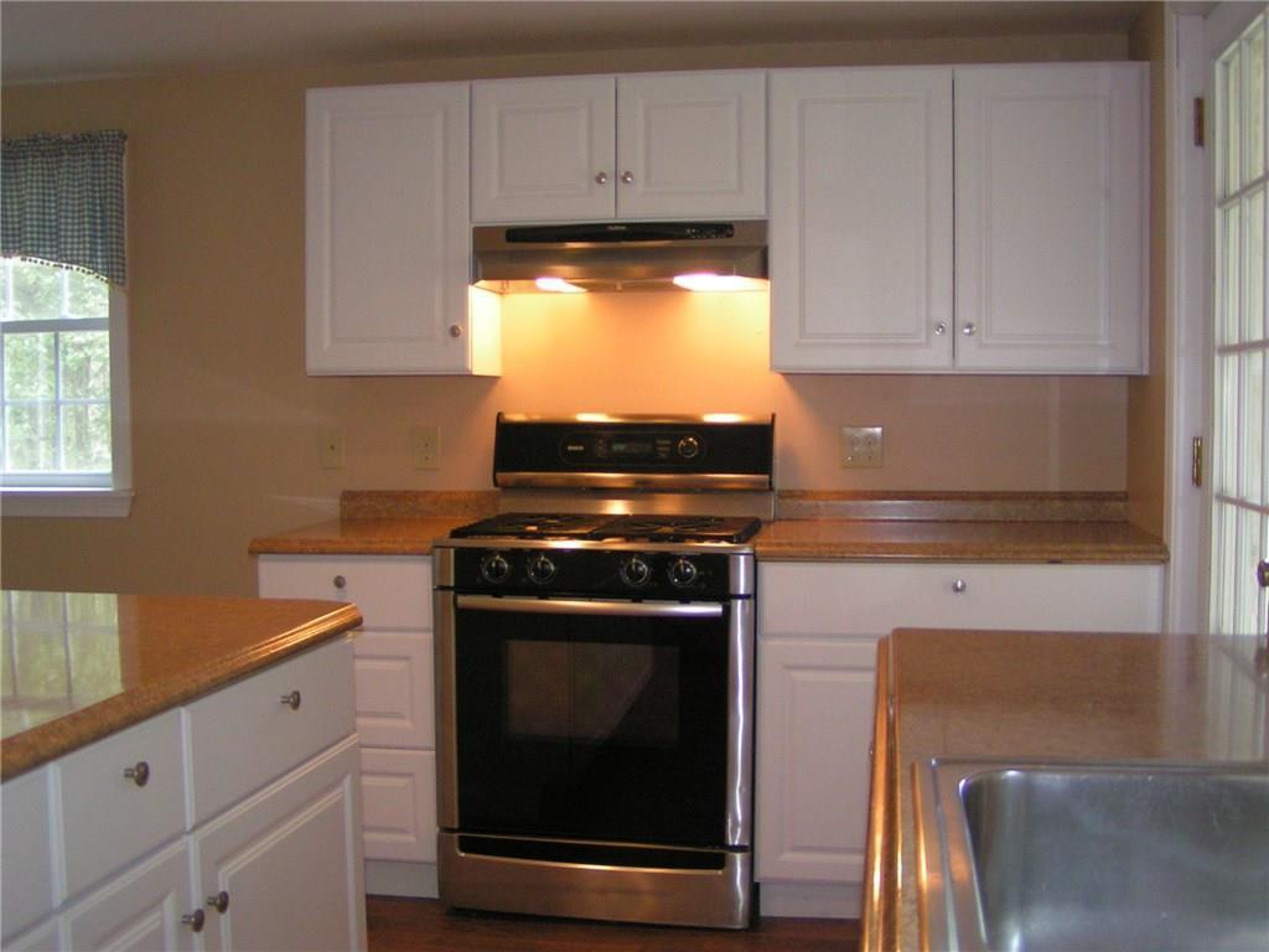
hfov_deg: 49.0
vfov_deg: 37.7
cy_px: 476
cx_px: 634
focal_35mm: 38
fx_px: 1393
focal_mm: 5.8
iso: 200
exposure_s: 1/40
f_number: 2.8
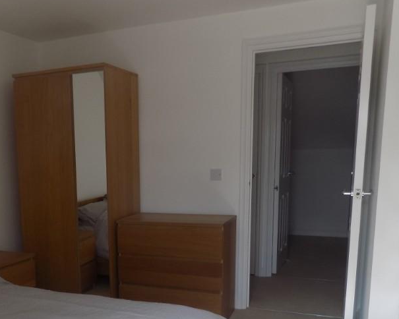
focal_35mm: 38
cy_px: 246
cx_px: 113
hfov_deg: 46.7
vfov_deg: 38.0
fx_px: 449
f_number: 3.1
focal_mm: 4
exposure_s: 1/50
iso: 80
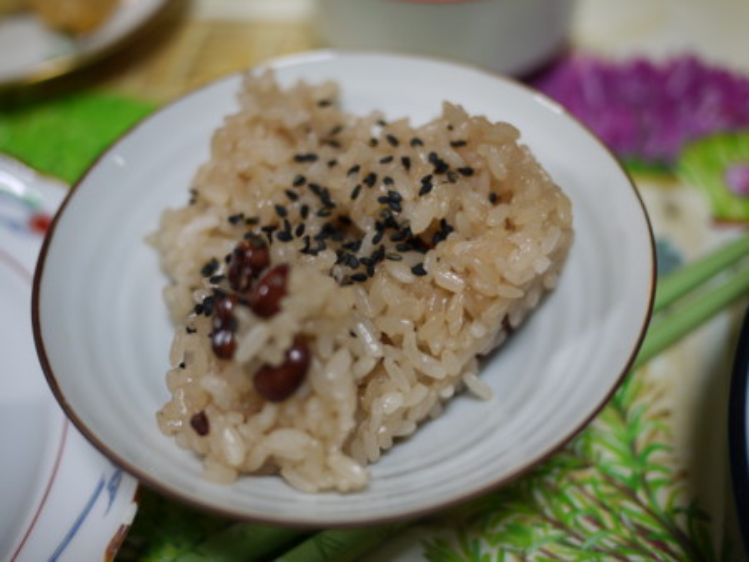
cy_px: 281
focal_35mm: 40
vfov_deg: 36.0
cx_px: 374
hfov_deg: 46.8
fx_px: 866
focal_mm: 20
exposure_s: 1/80
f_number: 1.7
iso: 100
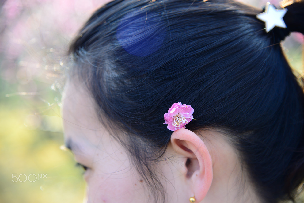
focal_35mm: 85
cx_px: 152
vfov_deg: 16.1
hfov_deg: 23.9
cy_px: 102
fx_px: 718
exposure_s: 1/40
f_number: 4
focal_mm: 85
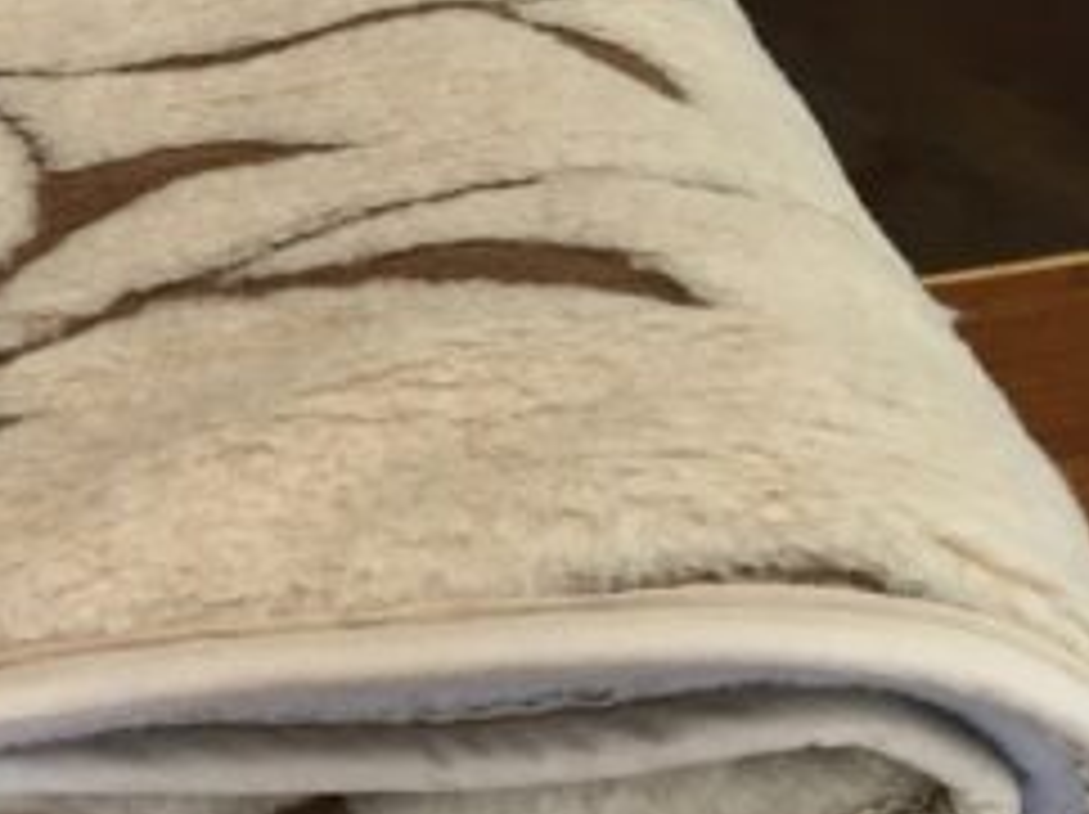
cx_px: -248
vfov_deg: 20.4
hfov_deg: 24.3
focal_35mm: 72
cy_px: 387
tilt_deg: -36.0
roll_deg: -4.5
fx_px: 2263
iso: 80
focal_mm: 4.15
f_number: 2.2
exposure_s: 1/33
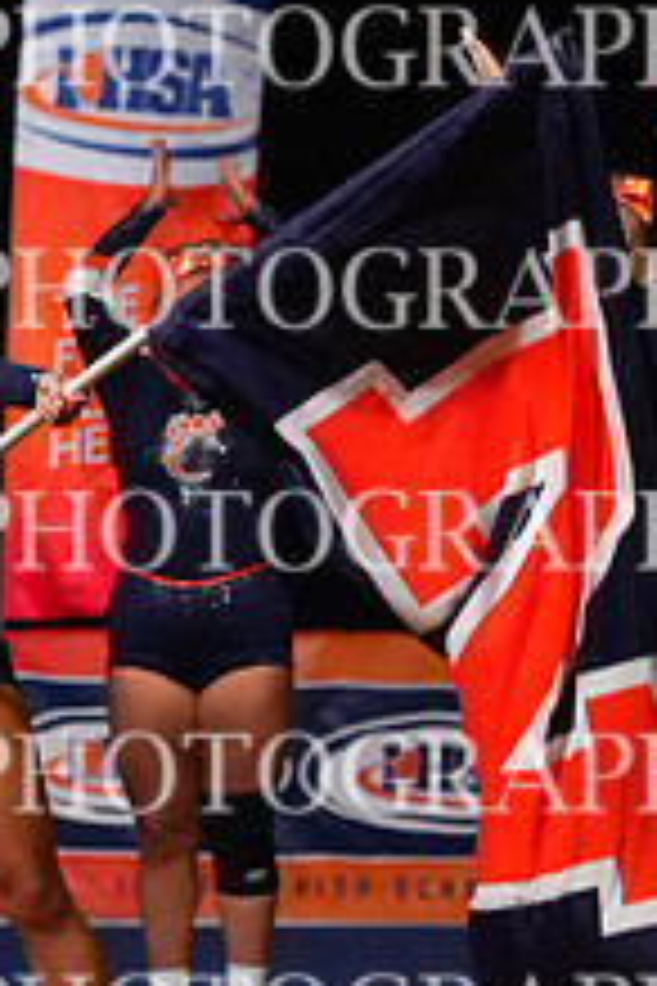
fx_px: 10894
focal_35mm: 398
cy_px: 410
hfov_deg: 3.4
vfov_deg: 5.2
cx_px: -79
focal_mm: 150
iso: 16000
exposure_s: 1/1250
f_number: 5.6
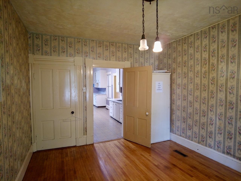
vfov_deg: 66.0
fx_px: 139
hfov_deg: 81.7
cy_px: 90
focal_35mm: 20
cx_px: 120
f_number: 1.8
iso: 400
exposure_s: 1/10
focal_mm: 4.4
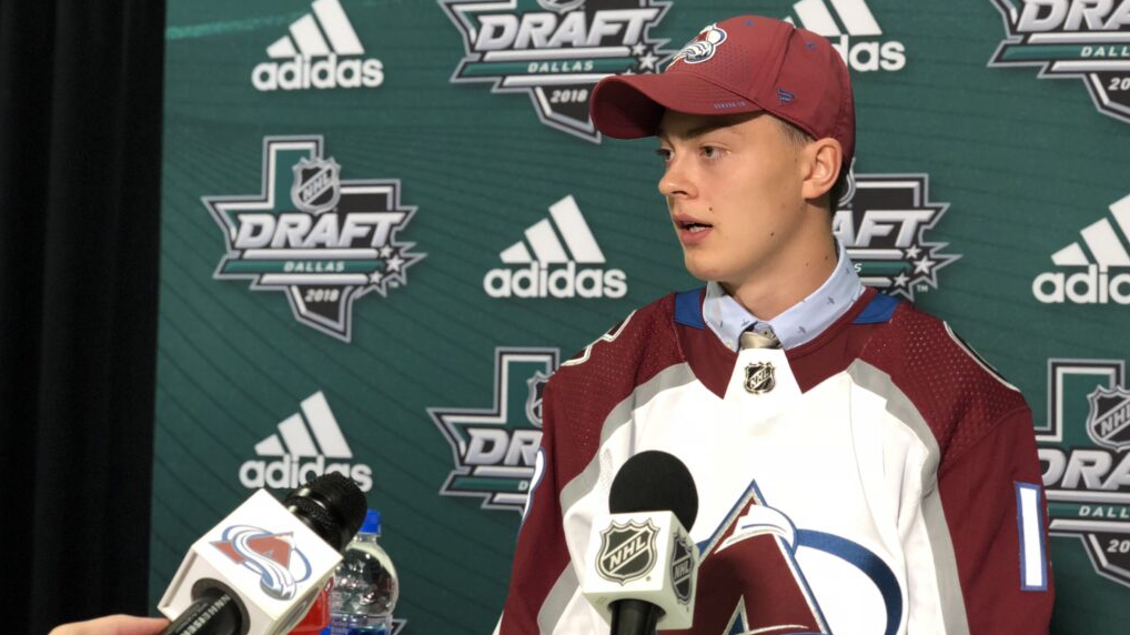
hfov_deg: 36.6
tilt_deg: +3.7
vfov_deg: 21.1
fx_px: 1707
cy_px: 294
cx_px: 563
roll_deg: -1.6
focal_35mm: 57
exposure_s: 1/40
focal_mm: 6
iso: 100
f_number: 2.4
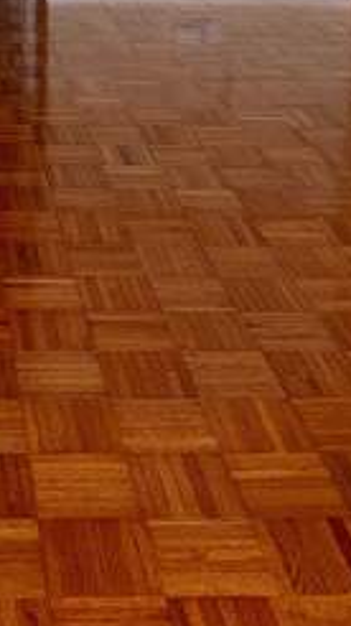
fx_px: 1127
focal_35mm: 68
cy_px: -99
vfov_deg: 27.7
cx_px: -43
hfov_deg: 17.1
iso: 50
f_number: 1.78
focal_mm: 6.76
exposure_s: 1/121
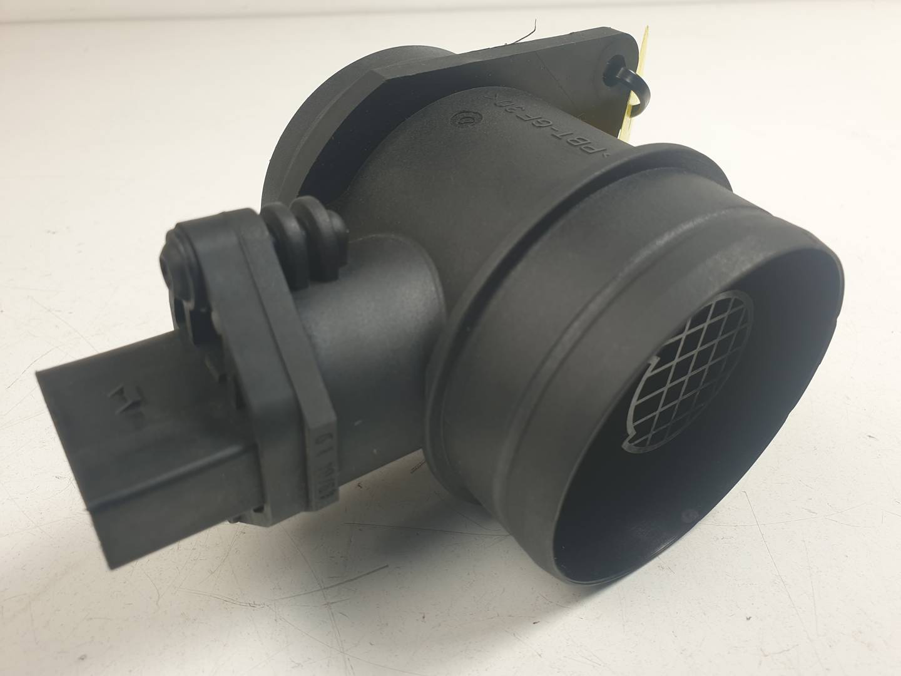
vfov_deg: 53.1
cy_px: 338
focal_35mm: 26
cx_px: 450
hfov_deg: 67.3
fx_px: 677
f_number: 2.4
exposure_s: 1/118
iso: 50
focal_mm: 4.3
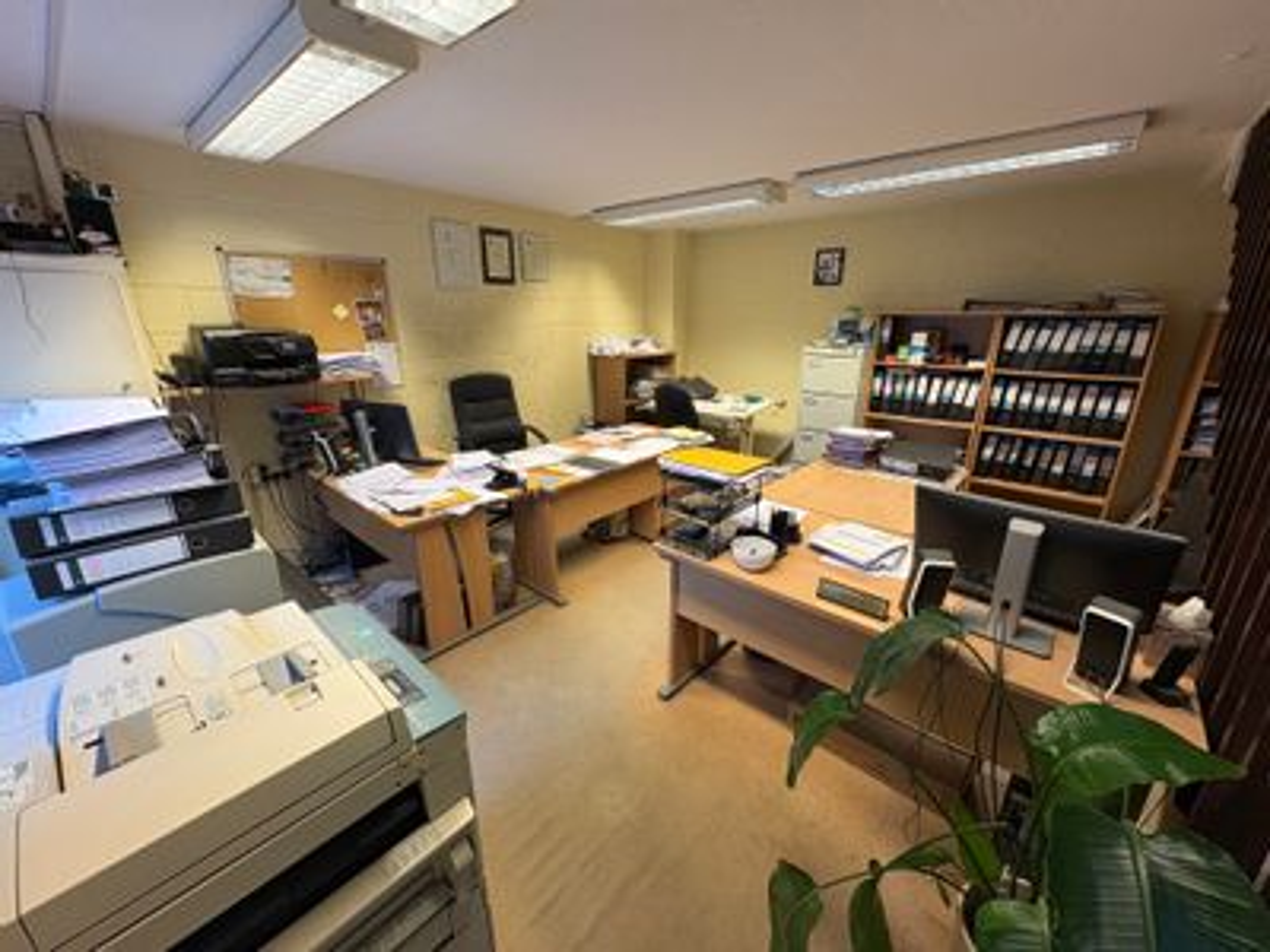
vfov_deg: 85.7
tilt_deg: -17.0
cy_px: 476
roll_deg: +1.0
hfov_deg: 102.1
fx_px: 514
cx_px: 635
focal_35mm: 14
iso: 160
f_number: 2.2
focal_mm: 2.22
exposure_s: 1/100
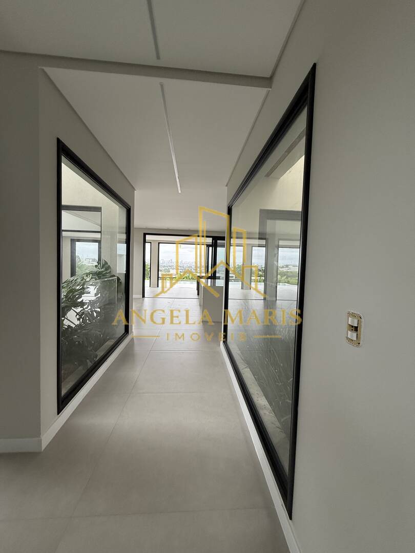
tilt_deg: -2.0
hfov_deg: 85.7
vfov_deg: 102.1
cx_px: 208
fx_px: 224
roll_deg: -1.8
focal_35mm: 14
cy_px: 276
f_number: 2.2
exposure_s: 1/347
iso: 64
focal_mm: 2.22
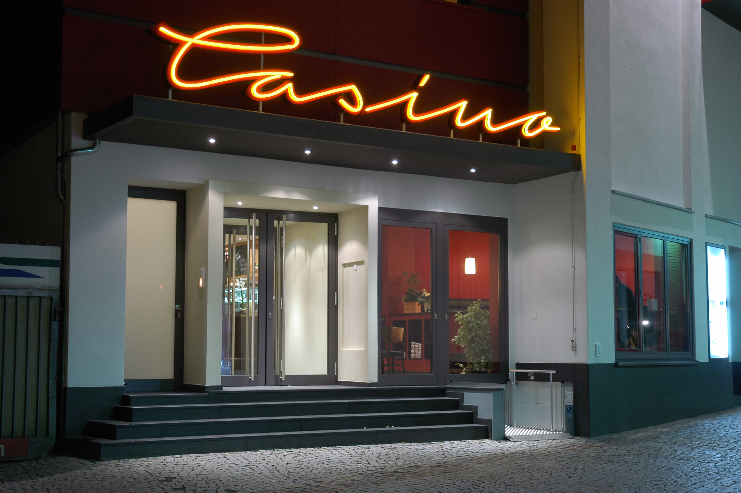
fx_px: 1172
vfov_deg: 23.7
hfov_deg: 35.1
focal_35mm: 57
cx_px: 370
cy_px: 246
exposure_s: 1/1.6
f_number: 4.2
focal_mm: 38
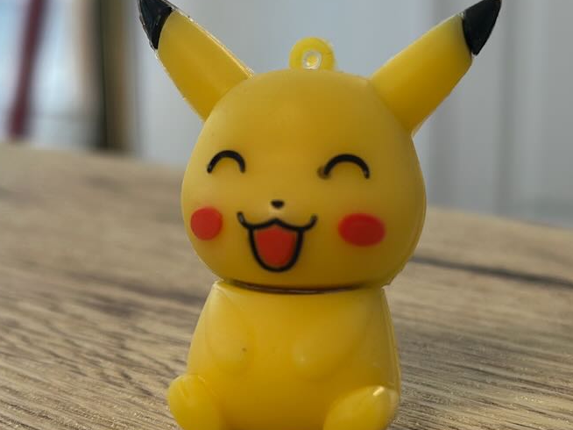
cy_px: 213
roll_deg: -0.2
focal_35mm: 94
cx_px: 282
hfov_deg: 20.9
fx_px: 1555
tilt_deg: -10.8
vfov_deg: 15.7
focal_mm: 6.86
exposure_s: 1/100
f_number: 1.78
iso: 125
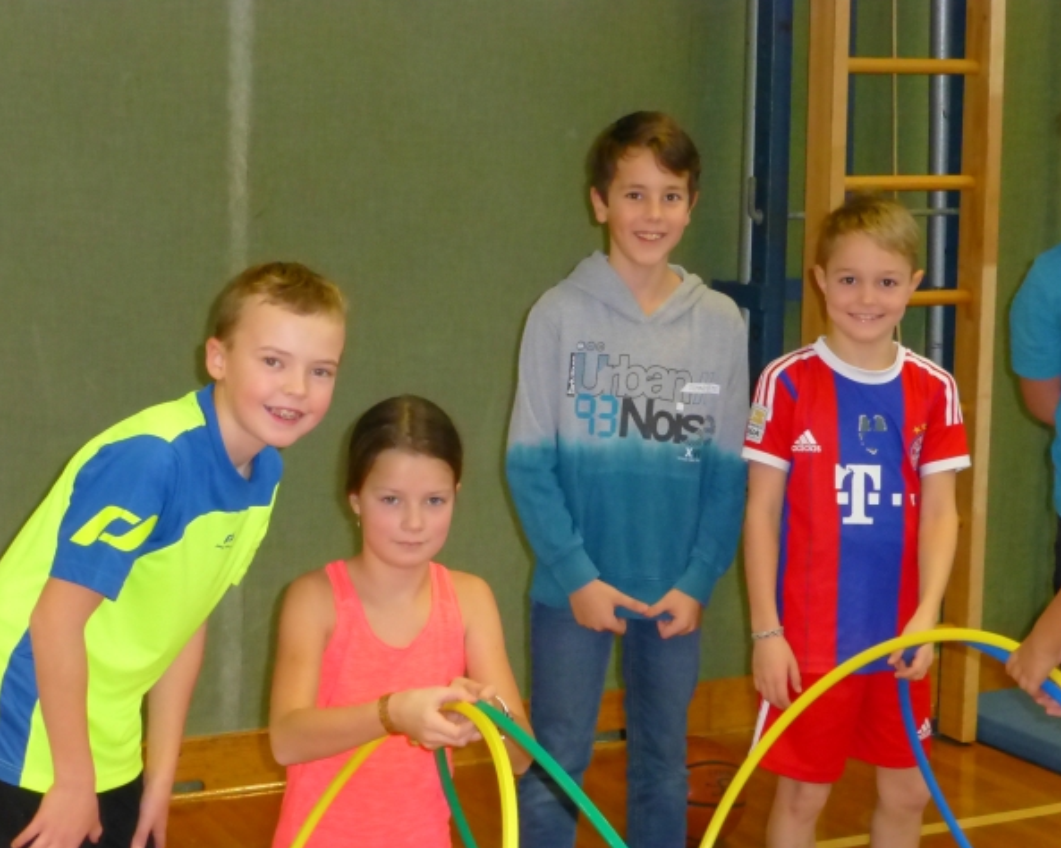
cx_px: 512
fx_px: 2480
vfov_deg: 19.4
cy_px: 424
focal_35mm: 79
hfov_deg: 24.1
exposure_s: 1/60
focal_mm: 13.3
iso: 1000
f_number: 5
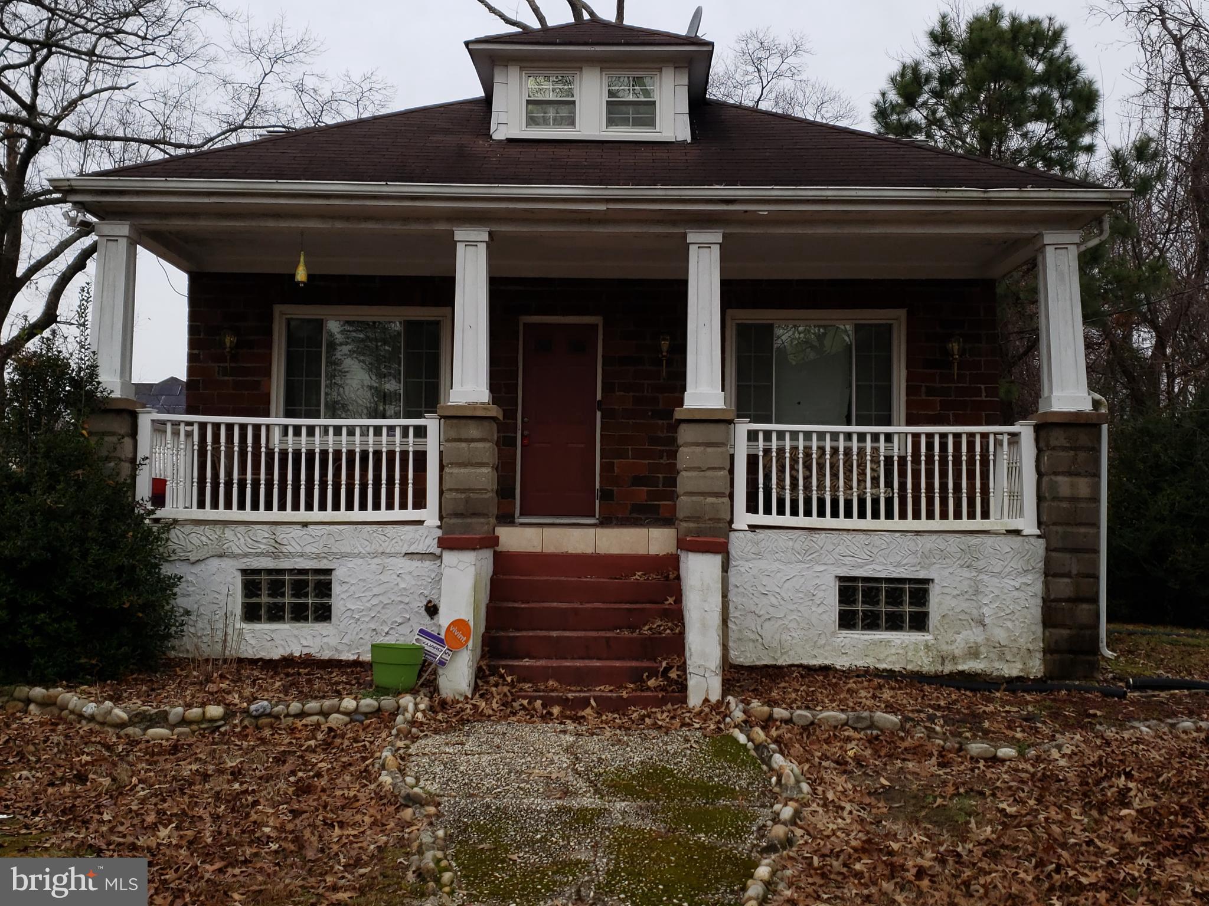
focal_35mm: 26
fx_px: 908
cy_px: 453
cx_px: 604
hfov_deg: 67.3
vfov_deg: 53.1
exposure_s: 1/1014
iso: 50
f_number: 1.5
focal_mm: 4.3
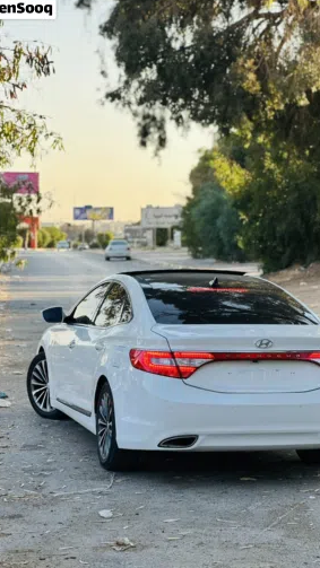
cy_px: 275
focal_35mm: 89
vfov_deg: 23.9
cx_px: 196
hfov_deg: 13.6
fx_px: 1342
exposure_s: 1/121
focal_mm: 9
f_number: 2.8
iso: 20
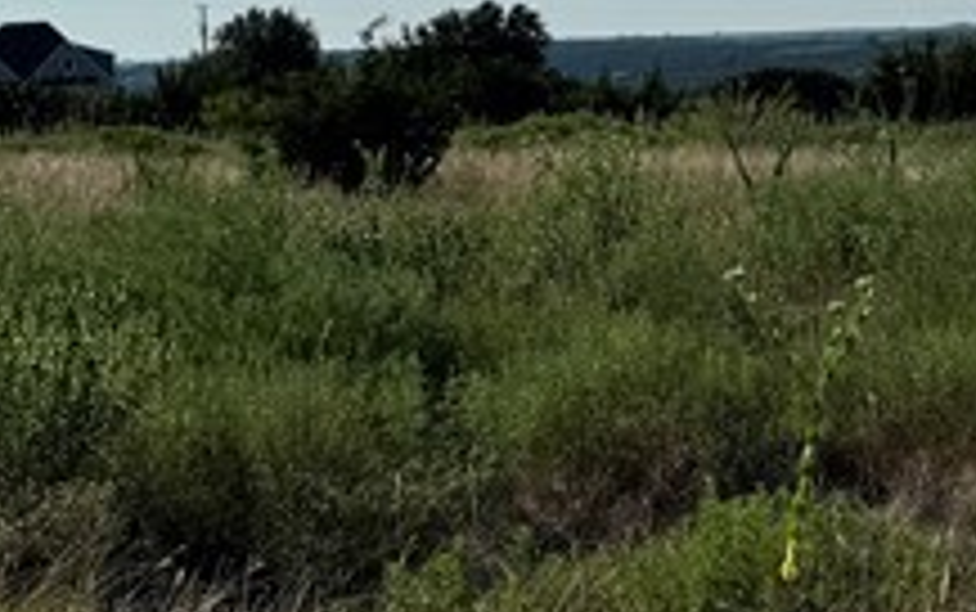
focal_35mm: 120
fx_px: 3194
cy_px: -76
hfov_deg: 17.1
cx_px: 895
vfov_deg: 10.8
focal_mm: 6.76
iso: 80
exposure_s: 1/10417
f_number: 1.78
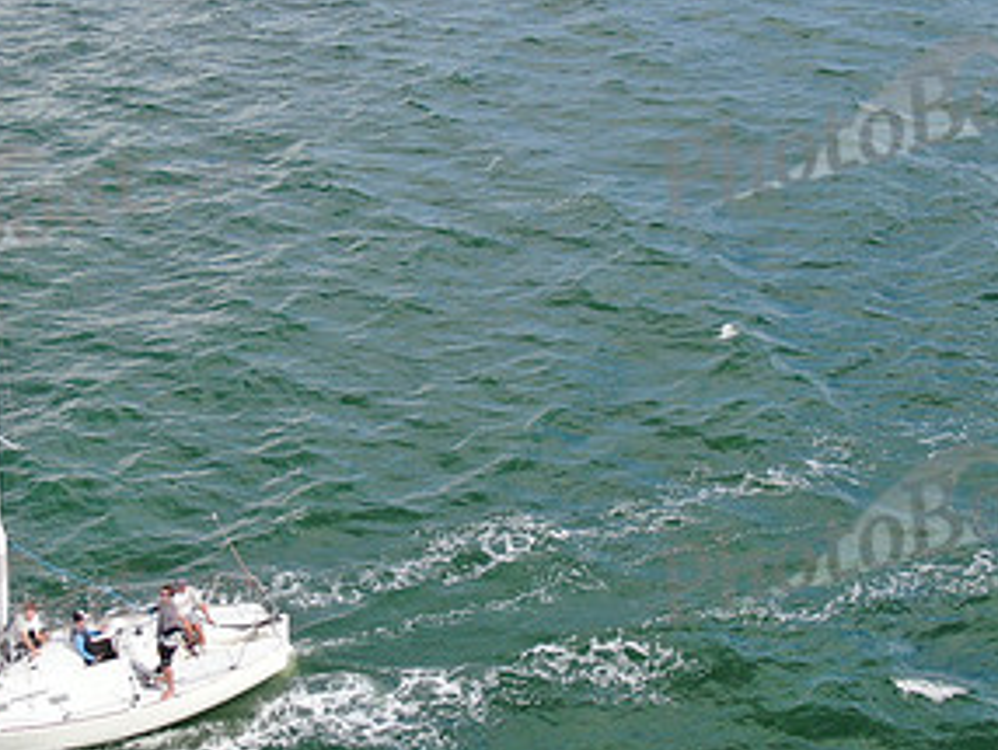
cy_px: 375
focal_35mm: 73
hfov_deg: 26.6
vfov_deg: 20.2
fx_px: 2106
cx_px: 457
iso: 100
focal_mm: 6.08
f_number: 3.3
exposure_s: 1/640
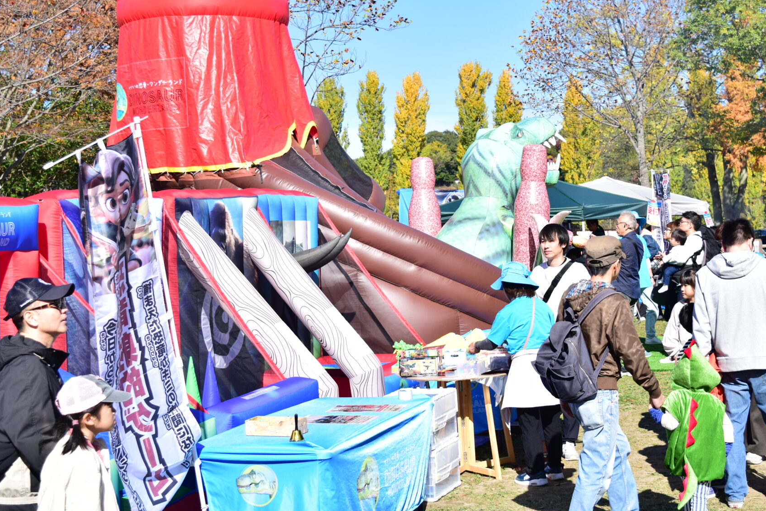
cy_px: 215
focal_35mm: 62
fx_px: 1319
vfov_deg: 21.9
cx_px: 406
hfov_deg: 32.4
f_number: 7.1
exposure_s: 1/400
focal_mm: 34
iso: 100
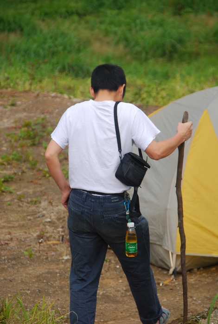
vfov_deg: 10.1
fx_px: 1830
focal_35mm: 202
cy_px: 162
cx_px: 109
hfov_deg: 6.8
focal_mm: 135
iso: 100
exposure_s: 1/200
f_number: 6.3
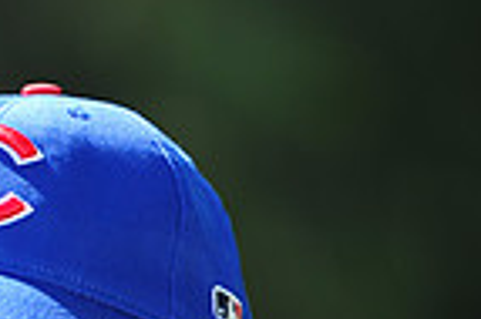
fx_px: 10797
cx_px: 145
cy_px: 638
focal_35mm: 809
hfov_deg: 2.6
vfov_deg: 1.7
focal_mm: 200
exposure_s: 1/500
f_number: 4.5
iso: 200
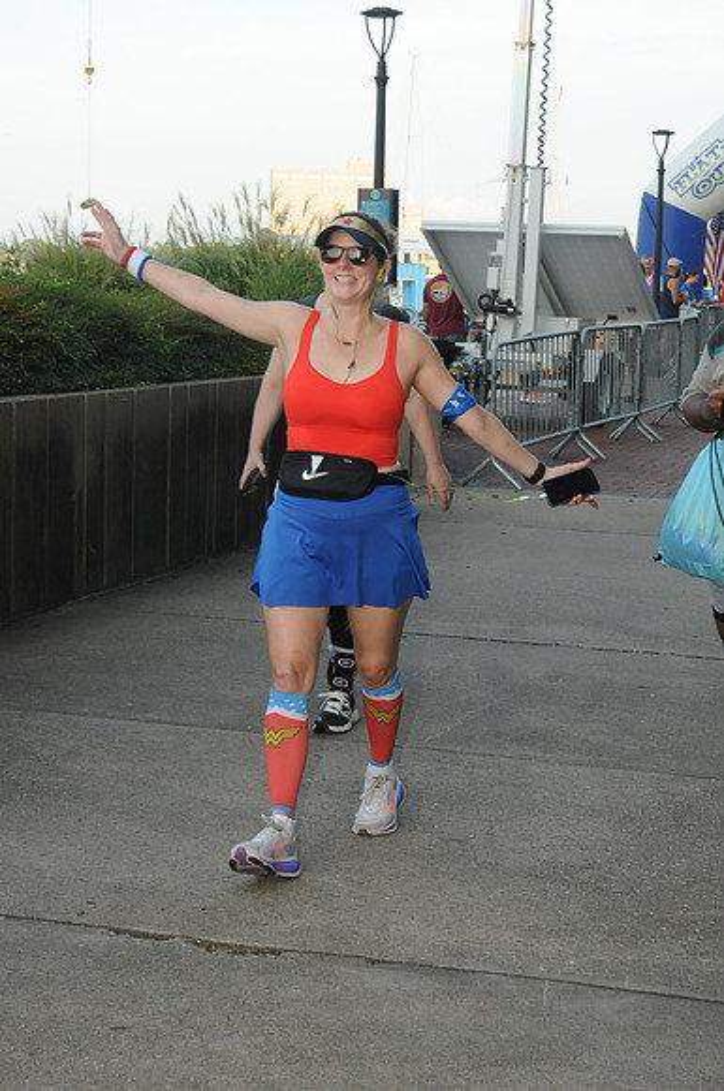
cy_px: 546
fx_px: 2178
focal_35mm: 72
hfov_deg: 18.9
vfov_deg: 28.1
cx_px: 362
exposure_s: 1/250
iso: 800
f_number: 13
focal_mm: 48
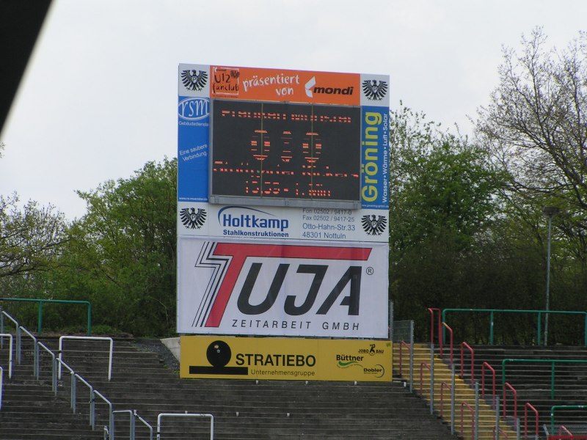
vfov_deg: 7.2
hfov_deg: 9.6
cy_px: 220
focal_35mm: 206
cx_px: 294
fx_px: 3493
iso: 50
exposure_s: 1/400
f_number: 5.6
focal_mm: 31.5
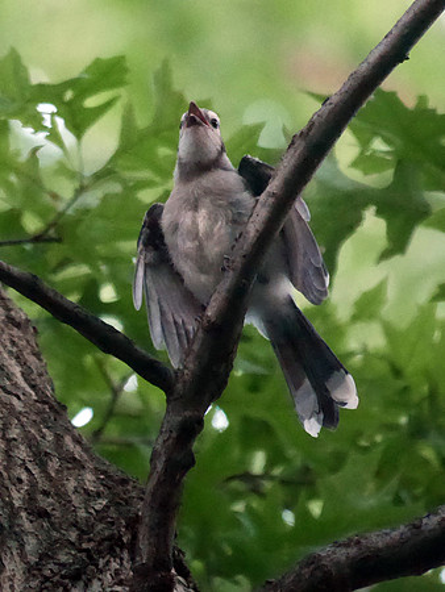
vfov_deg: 3.3
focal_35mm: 600
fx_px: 10275
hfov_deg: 2.5
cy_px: 296
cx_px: 222
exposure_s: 1/320
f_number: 5.6
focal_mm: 300
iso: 6400
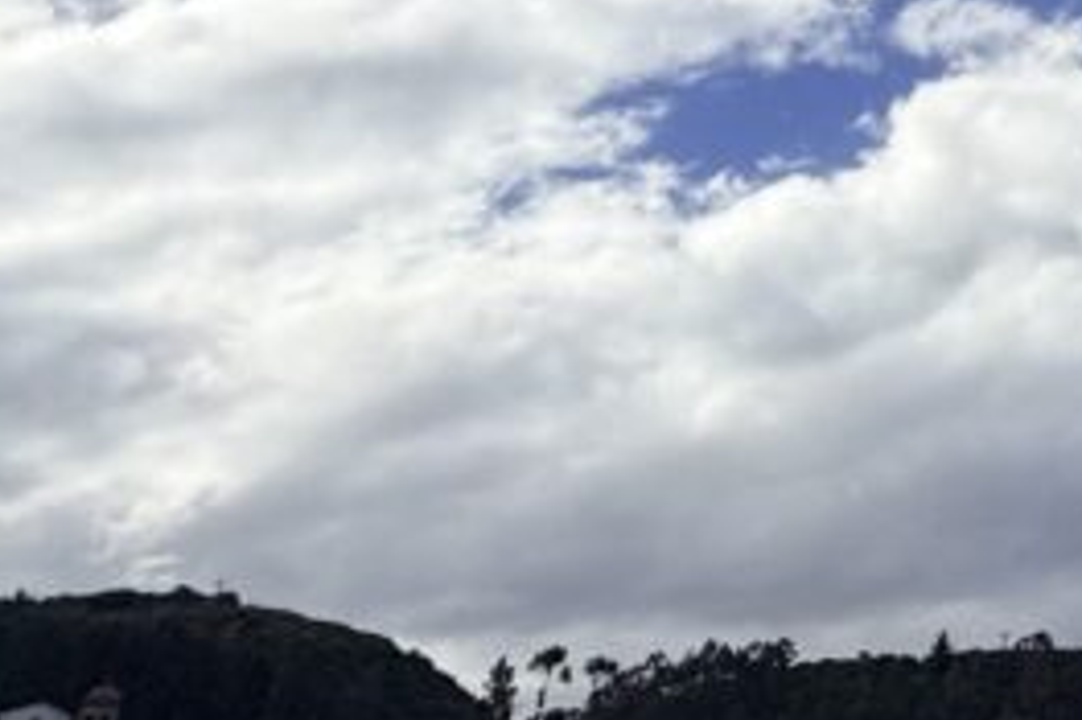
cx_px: 1658
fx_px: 1832
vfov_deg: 22.0
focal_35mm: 61
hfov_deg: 24.7
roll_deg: +4.6
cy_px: 163
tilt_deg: +26.7
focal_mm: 2.22
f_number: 2.2
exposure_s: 1/3663
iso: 50
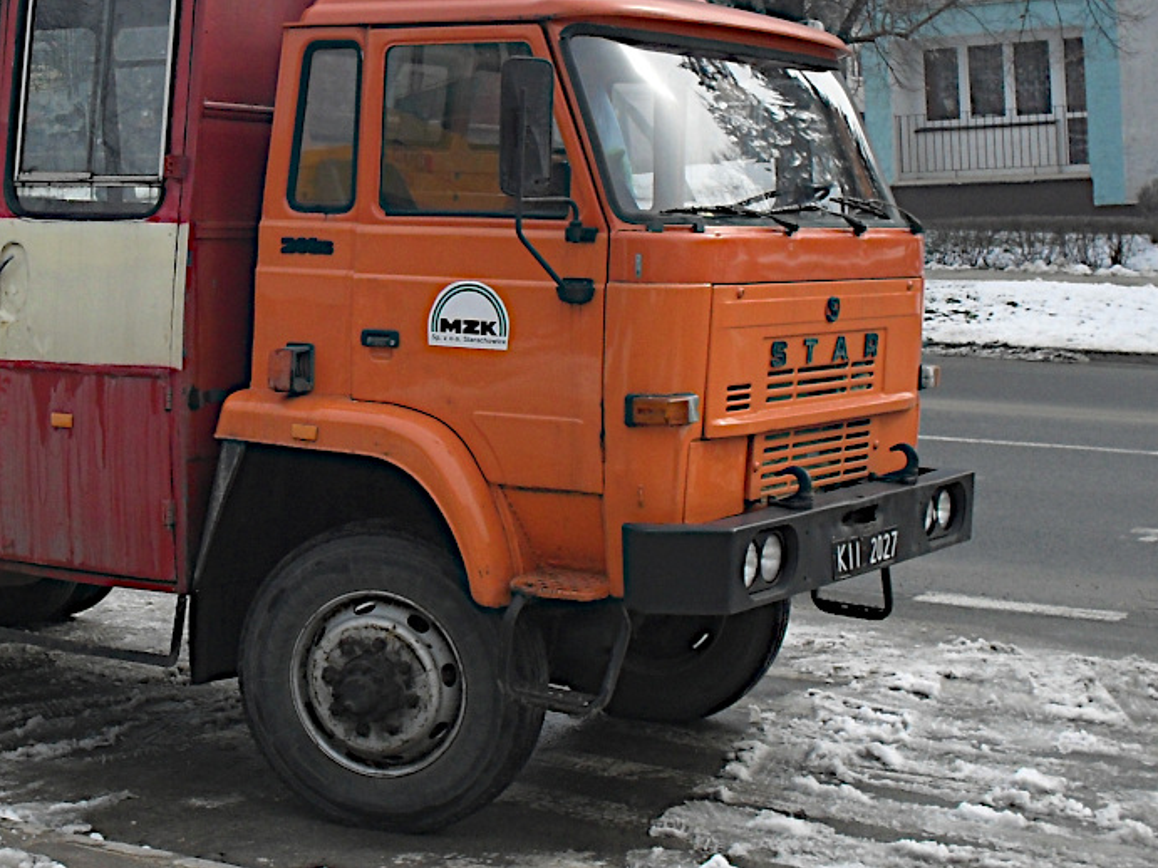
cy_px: 310
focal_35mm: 66
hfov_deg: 28.9
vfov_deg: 22.2
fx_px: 2207
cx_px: 288
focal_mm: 6.3
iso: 80
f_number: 8.3
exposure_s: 1/90
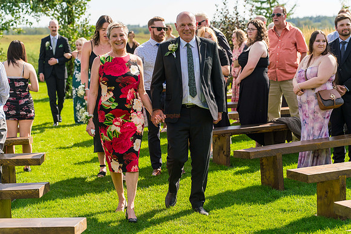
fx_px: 809
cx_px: 176
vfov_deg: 16.5
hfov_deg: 24.5
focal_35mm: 83
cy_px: 117
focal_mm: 83
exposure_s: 1/1000
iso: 400
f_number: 4.5
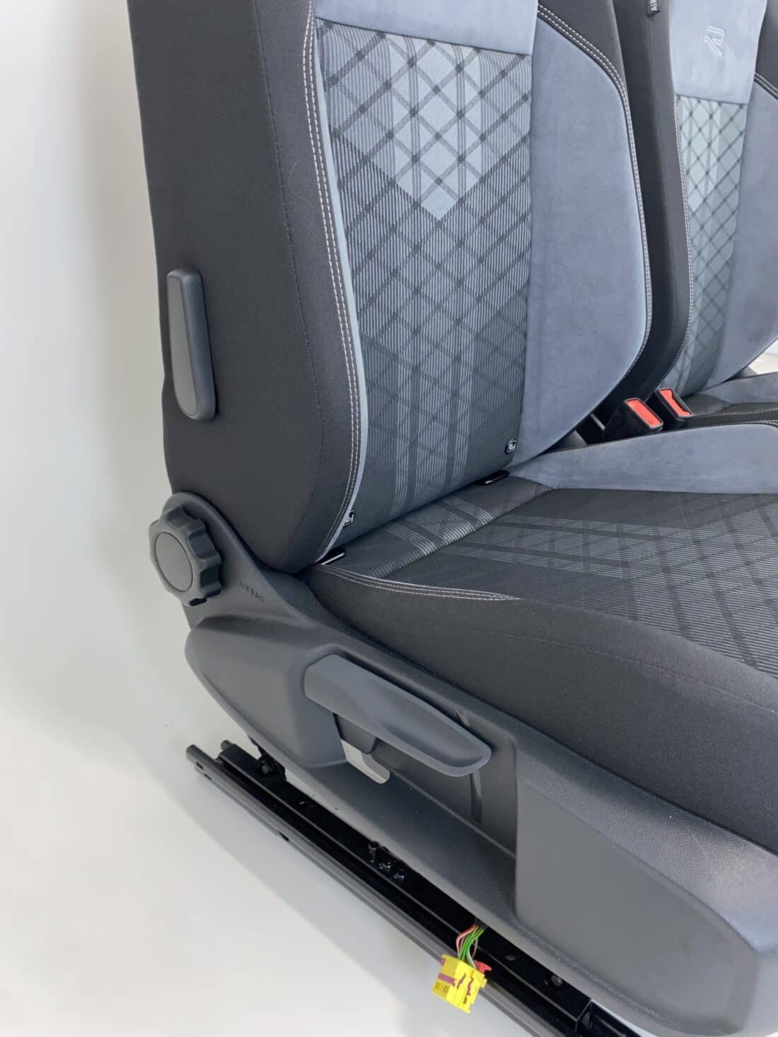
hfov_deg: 53.1
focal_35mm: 26
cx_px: 389
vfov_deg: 67.3
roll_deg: -1.7
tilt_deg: -23.0
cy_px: 518
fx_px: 779
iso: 32
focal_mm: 4.25
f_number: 1.8
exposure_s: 1/17
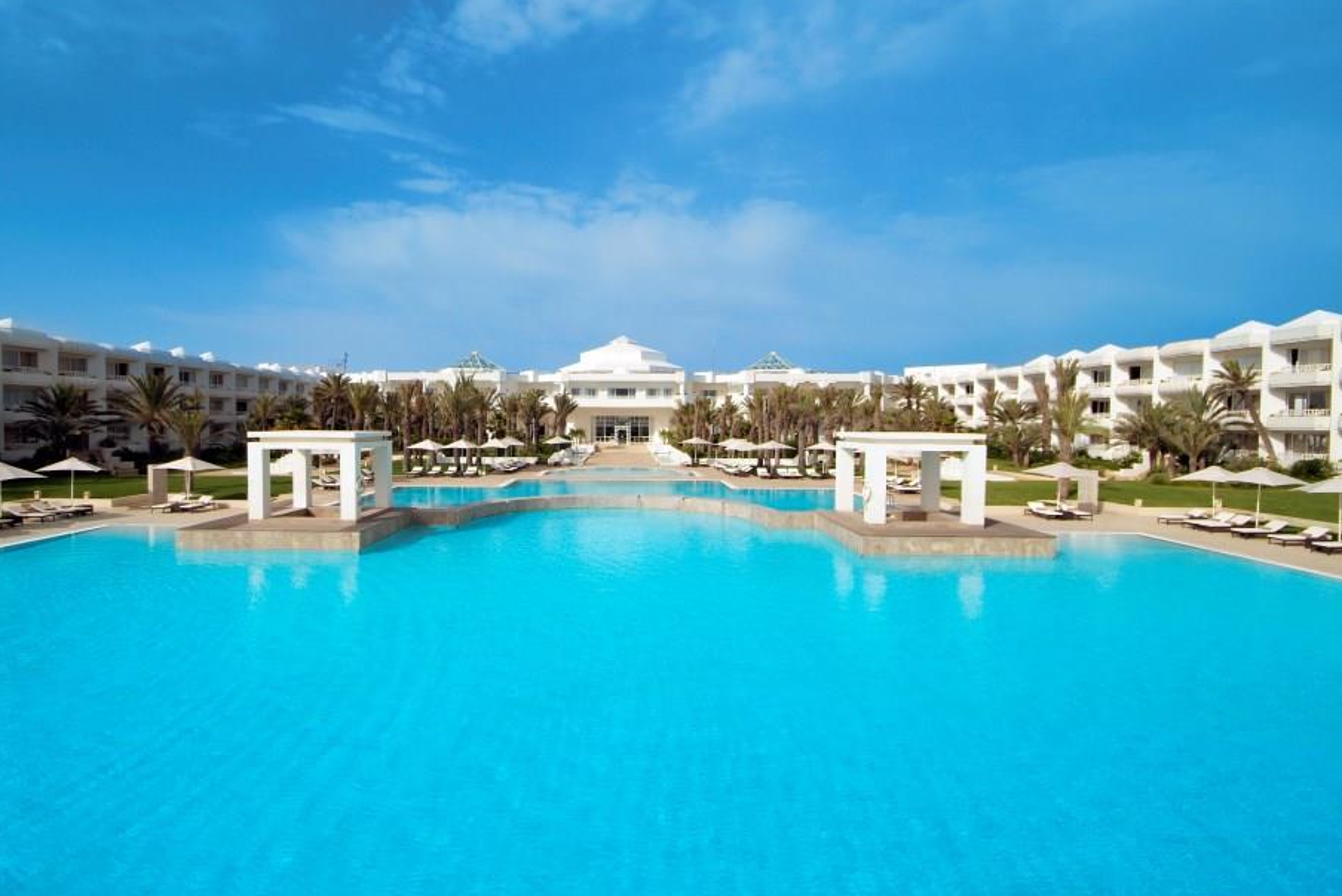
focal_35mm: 17
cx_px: 613
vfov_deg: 70.5
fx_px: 634
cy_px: 432
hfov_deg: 93.0
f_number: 11
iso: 200
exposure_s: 1/350
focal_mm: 10
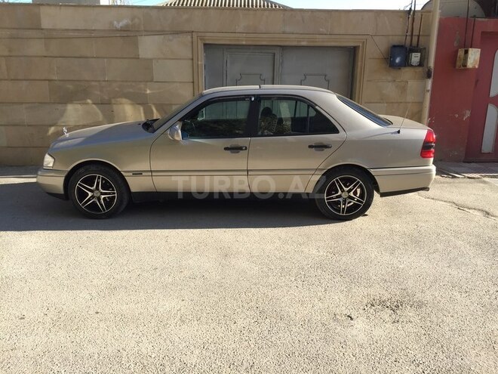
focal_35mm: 29
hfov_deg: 61.7
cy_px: 187
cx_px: 249
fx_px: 417
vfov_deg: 48.2
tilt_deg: -12.2
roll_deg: -2.6
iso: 32
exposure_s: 1/514
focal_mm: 4.15
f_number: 2.2
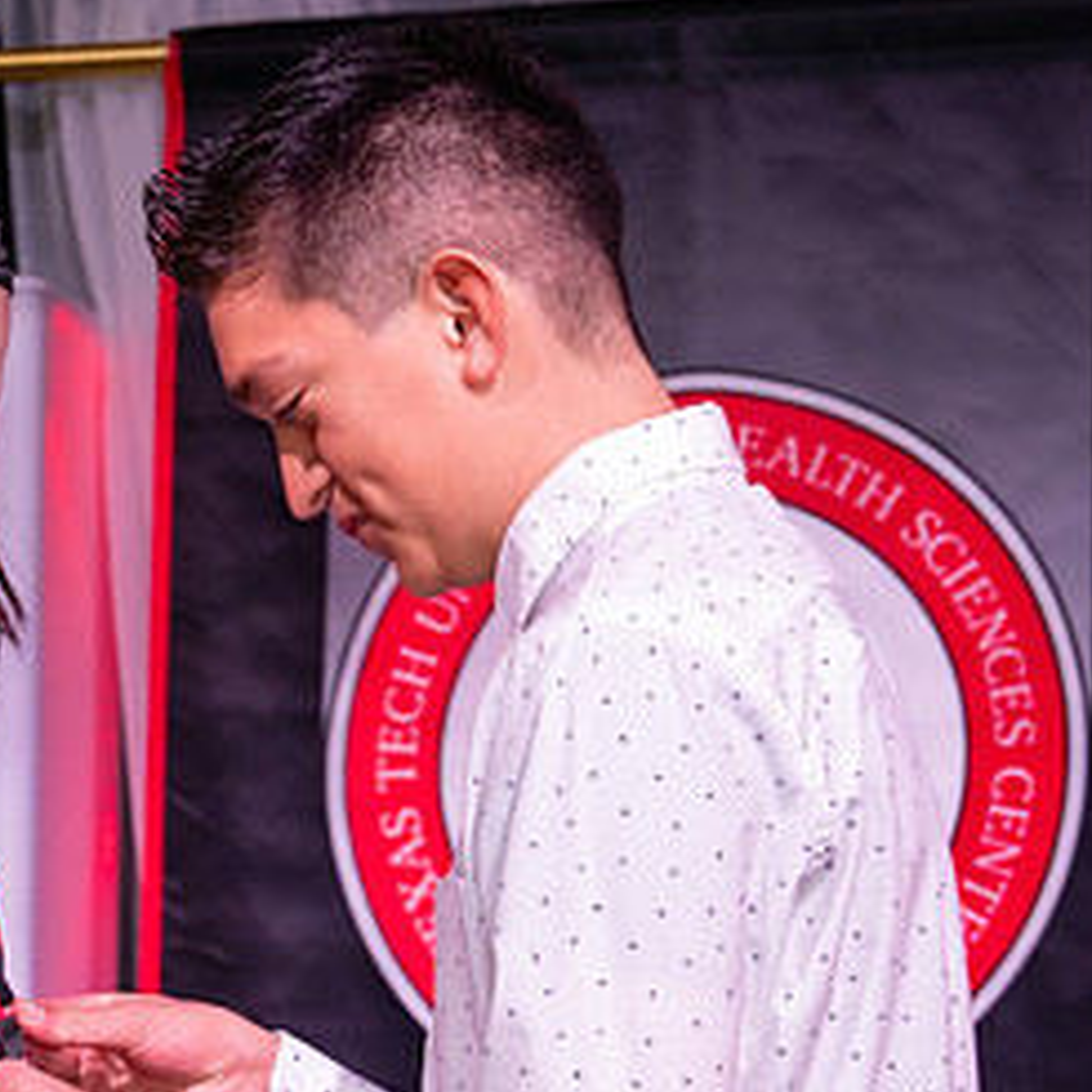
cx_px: 277
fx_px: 7209
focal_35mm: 202
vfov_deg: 8.6
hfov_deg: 8.6
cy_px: 869
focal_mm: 70
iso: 1000
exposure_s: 1/160
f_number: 5.6
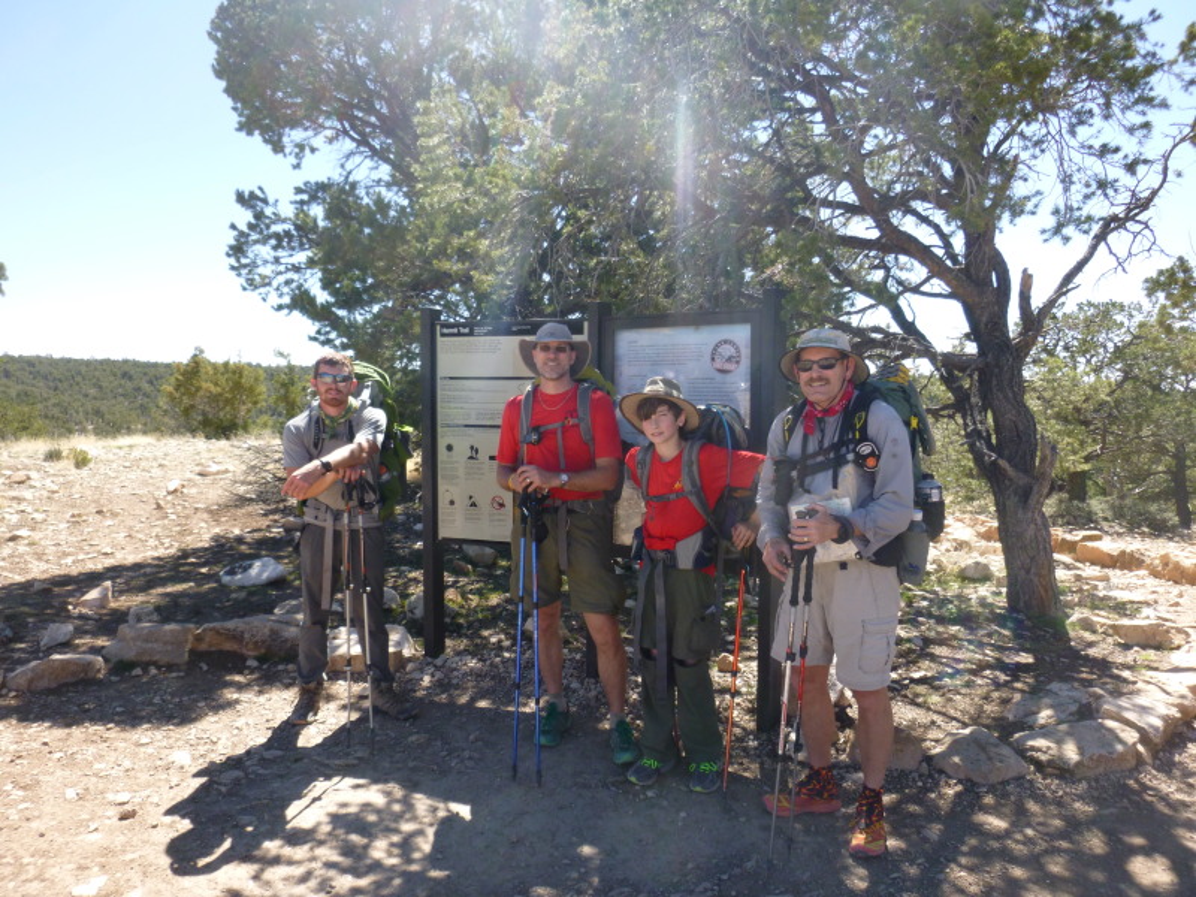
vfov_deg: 54.9
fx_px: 864
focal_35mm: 25
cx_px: 598
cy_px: 448
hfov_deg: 69.4
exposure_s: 1/250
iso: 100
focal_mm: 4.5
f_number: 3.9
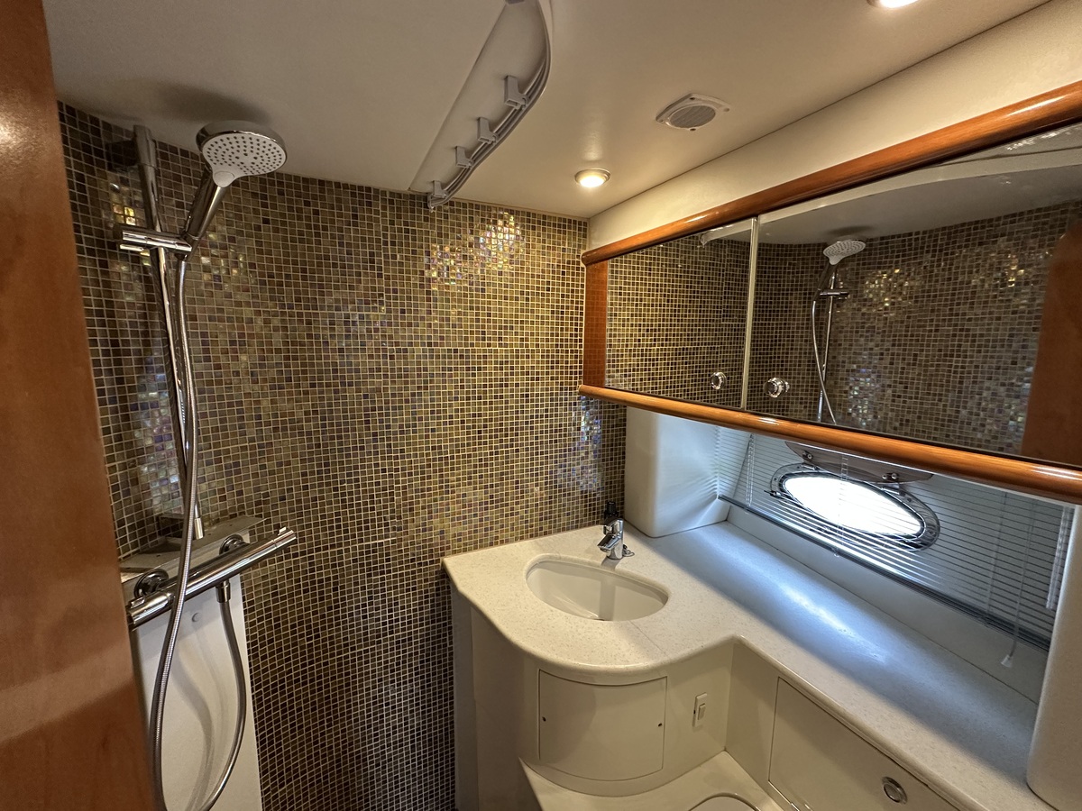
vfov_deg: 85.7
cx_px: 541
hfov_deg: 102.1
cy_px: 406
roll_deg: -0.3
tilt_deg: -7.4
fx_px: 438
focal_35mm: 14
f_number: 2.2
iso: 640
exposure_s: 1/60
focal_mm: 2.22
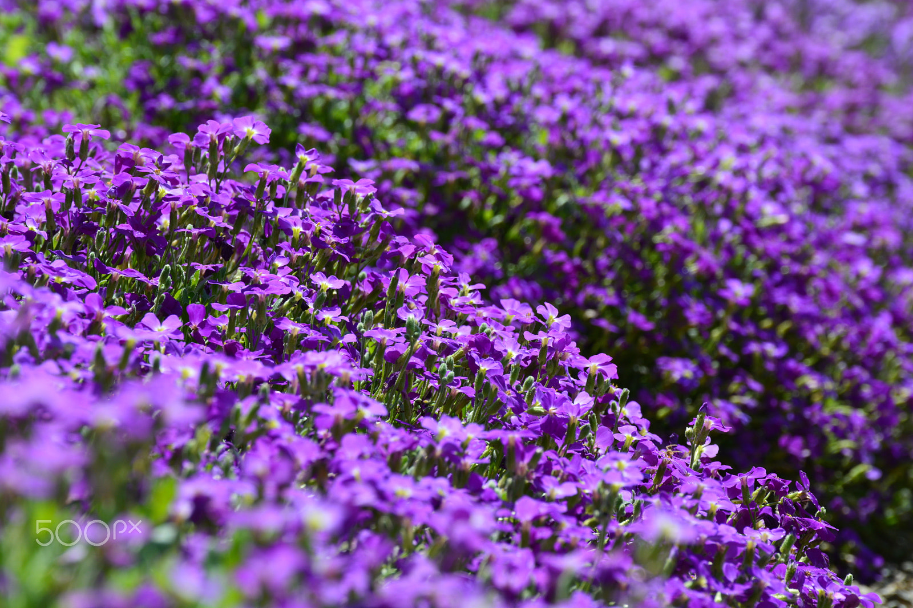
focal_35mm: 210
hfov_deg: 9.8
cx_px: 456
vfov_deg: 6.5
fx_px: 5324
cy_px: 304
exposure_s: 1/125
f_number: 11
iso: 160
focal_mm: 140
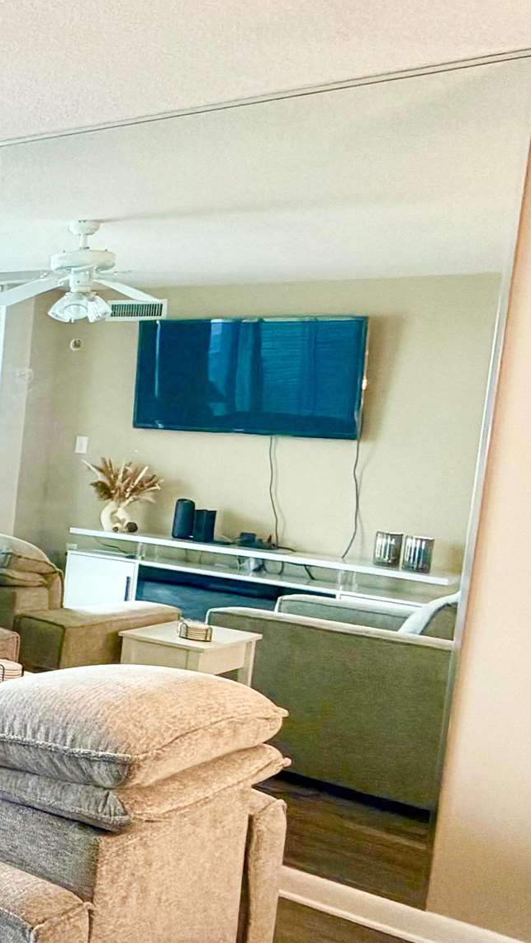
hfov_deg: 18.7
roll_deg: -2.7
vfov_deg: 49.4
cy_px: 477
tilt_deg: -3.9
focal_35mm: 41
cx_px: -529
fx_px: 1026
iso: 100
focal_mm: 2.22
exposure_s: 1/120
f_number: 2.2
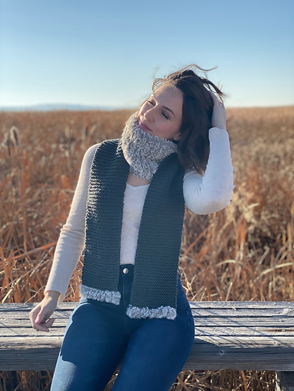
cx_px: 147
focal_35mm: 52
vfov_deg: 36.8
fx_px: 589
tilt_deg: -7.3
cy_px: 196
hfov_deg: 28.0
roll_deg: +1.1
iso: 20
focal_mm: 6
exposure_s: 1/1115
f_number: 2
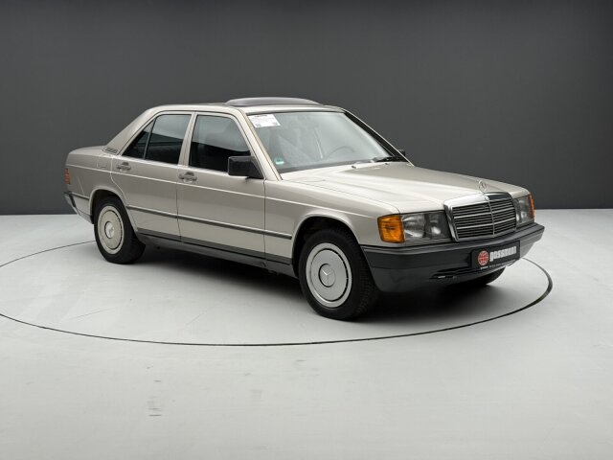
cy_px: 230
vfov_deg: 30.3
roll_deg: -0.1
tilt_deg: -8.5
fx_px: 850
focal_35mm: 48
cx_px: 306
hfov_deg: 39.7
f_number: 1.78
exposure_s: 1/99
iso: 100
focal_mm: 6.76
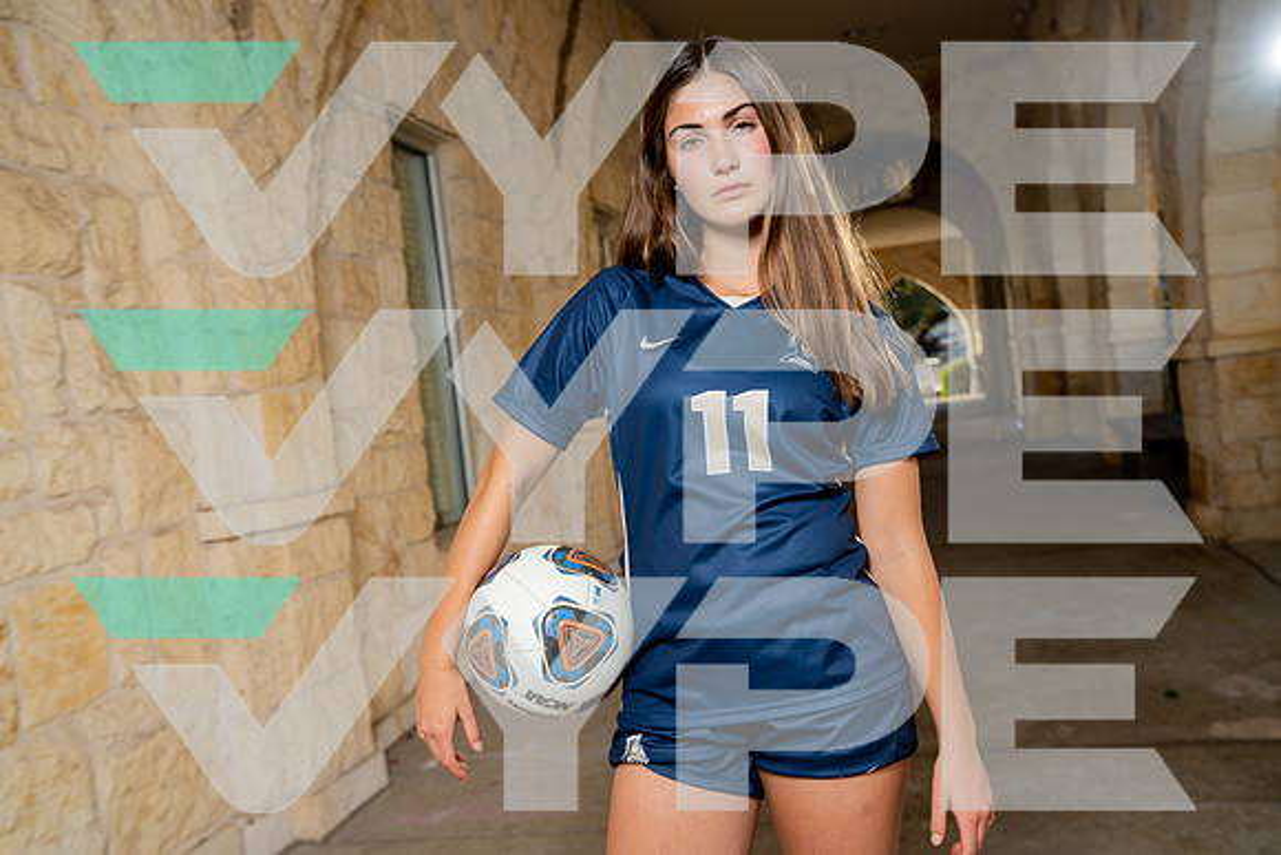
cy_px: 428
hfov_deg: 49.5
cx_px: 640
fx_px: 1388
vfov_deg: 34.2
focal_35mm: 39
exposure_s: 1/250
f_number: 5
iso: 100
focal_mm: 39
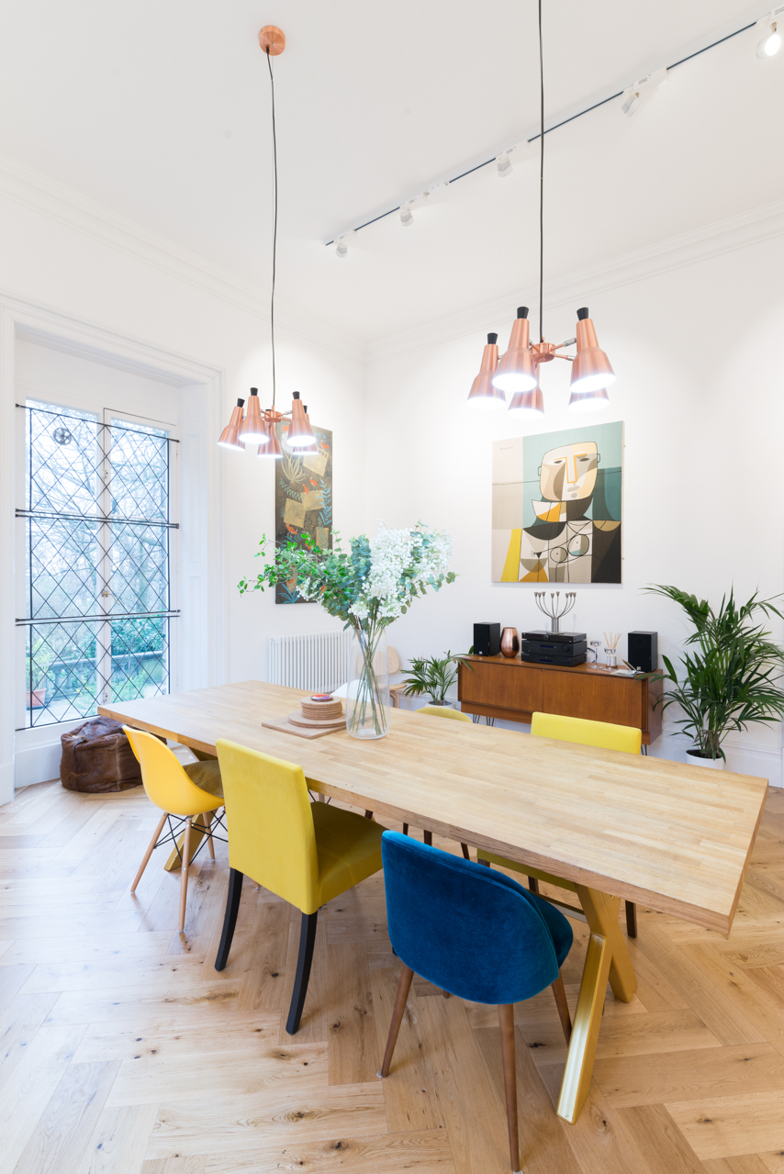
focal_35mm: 17
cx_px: 392
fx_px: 555
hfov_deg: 70.5
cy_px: 587
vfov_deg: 93.3
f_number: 11
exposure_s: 1.3
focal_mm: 17
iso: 100
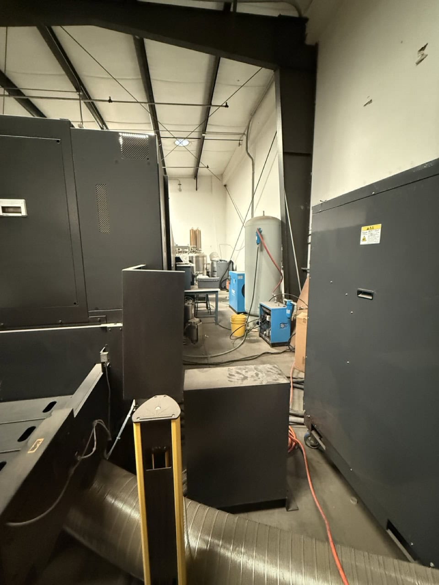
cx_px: 220
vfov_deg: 102.1
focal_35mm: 14
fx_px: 237
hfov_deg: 85.7
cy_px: 292
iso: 1000
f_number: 2.2
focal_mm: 2.2
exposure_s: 1/60
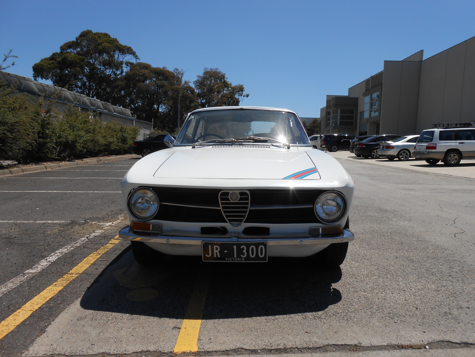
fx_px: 357
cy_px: 178
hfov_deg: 67.3
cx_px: 238
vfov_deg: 53.1
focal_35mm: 26
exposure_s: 1/2000
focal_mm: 4.6
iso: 80
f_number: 3.5
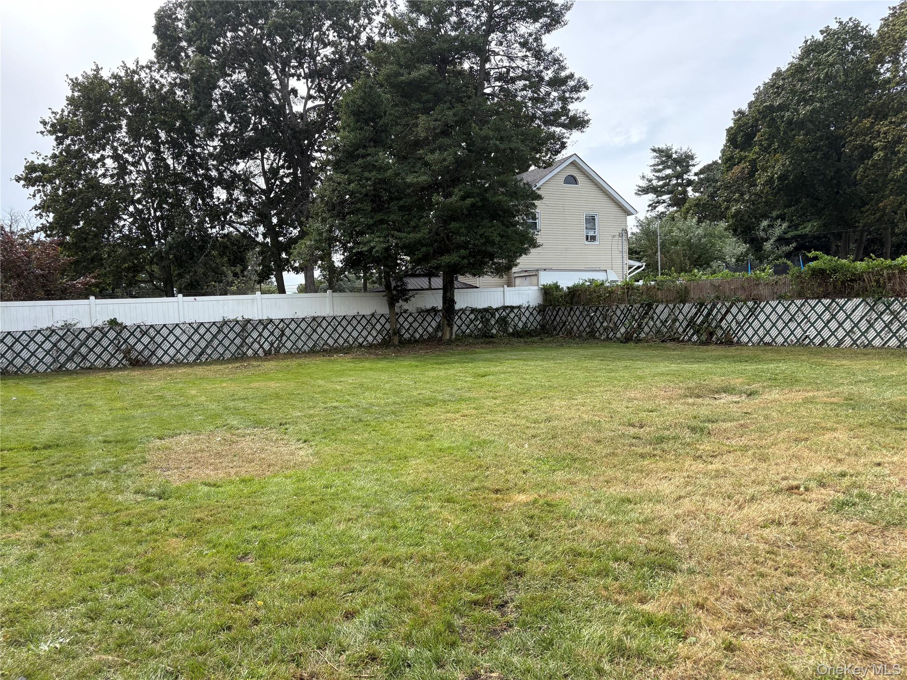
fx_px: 681
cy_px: 340
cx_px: 454
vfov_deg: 53.1
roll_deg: +1.7
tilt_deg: -0.5
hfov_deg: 67.3
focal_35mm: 26
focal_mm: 5.96
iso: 64
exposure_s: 1/1848
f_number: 1.6
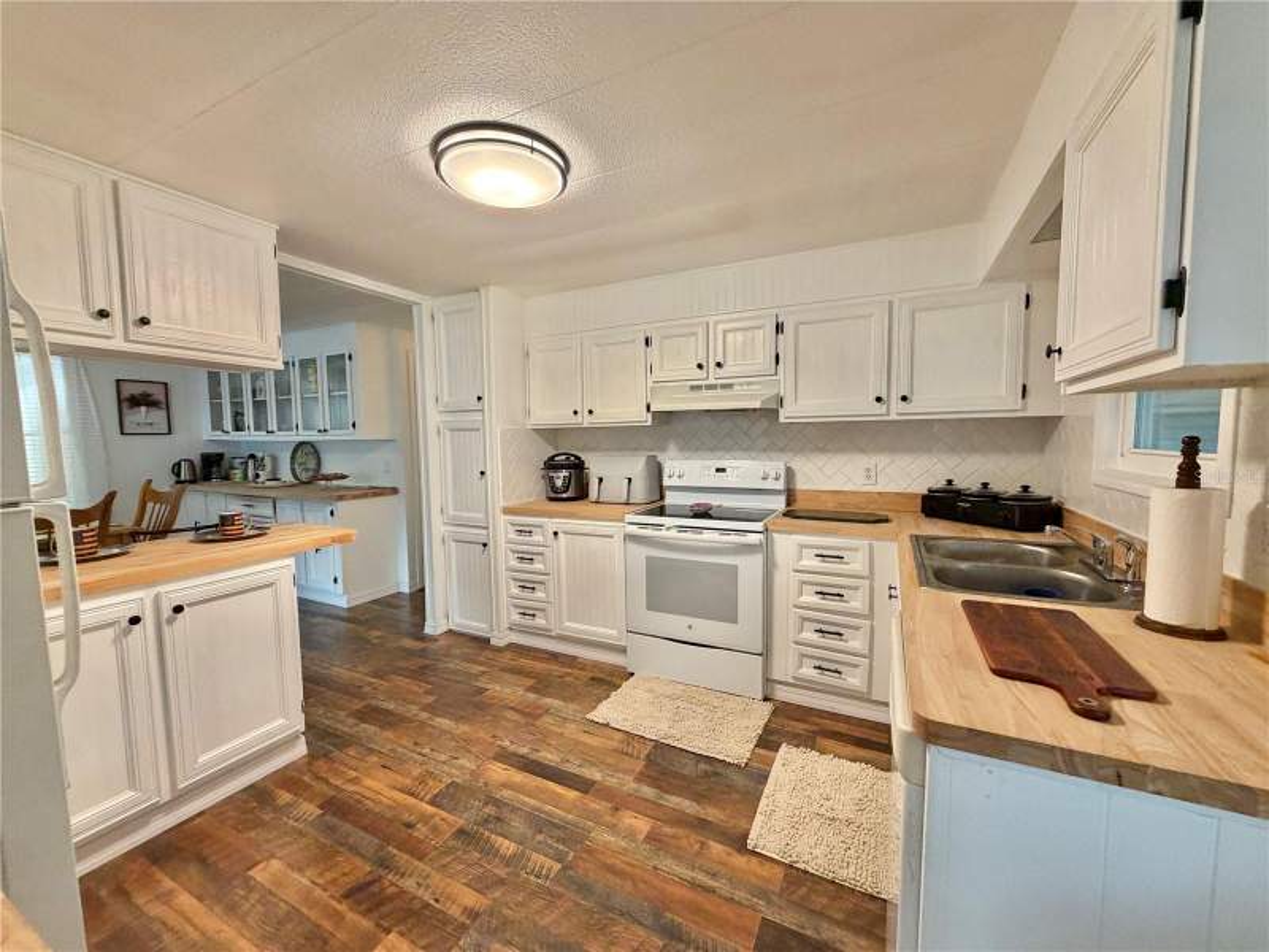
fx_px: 513
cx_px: 634
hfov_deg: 102.1
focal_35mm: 14
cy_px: 476
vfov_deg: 85.7
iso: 200
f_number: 2.2
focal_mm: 2.22
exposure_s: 1/60
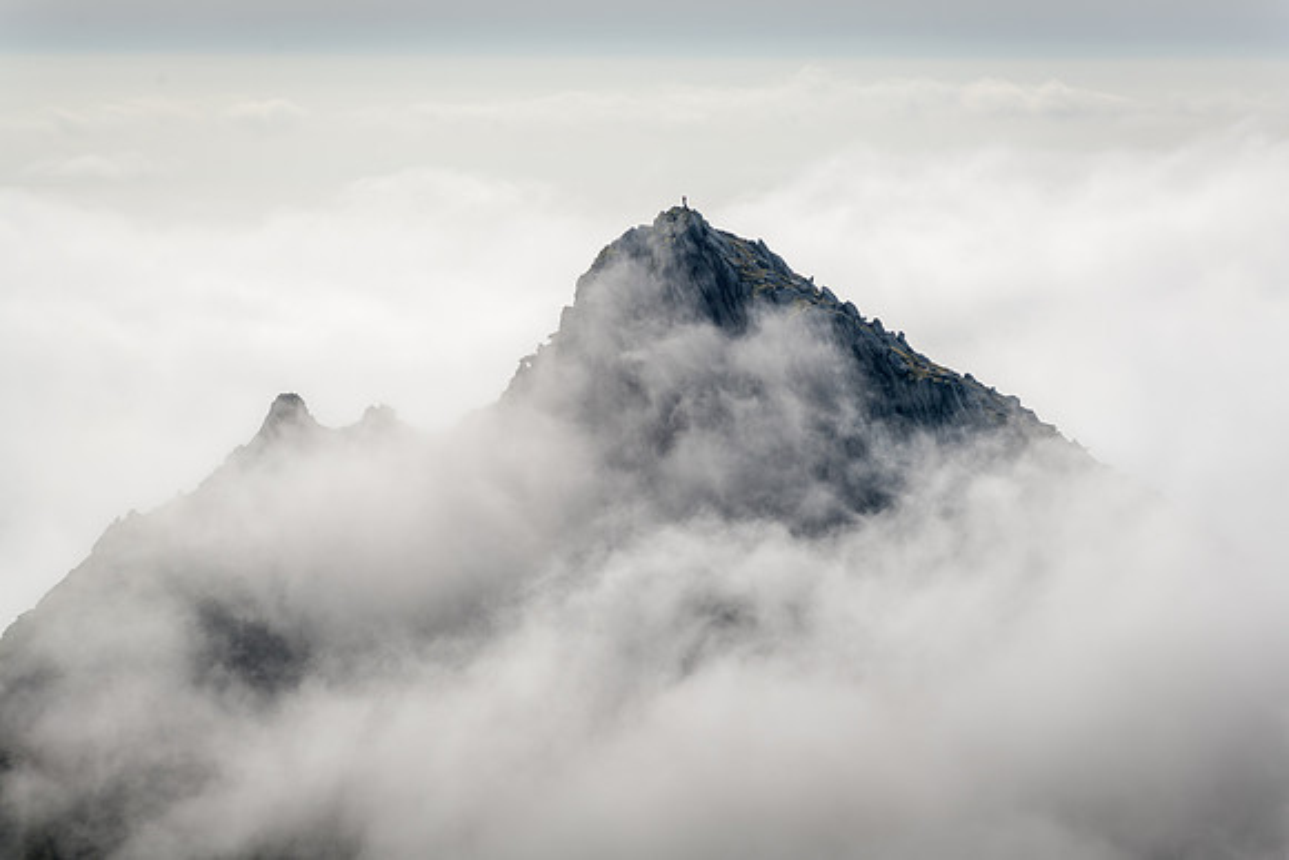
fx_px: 7162
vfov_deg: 6.9
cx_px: 644
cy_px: 430
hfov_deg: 10.3
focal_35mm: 200
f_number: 8
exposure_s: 1/1000
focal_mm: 200
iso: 64
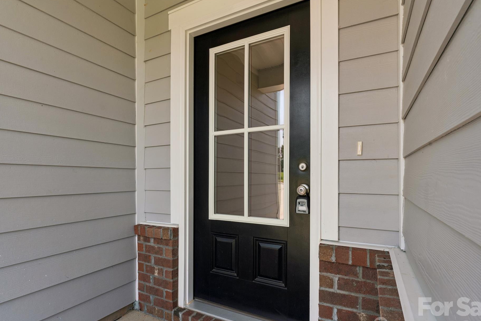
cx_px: 232
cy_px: 169
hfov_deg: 87.5
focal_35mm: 19
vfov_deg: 65.1
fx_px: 251
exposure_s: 1/100
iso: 200
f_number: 13
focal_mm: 16.7
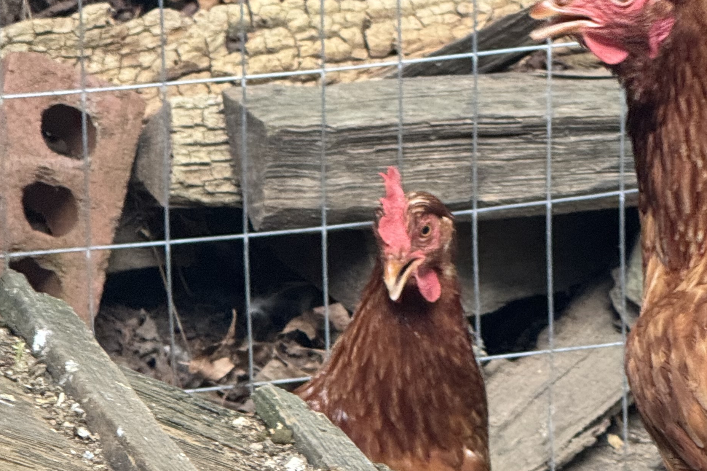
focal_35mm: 271
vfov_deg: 5.0
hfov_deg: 7.6
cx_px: 507
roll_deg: -0.3
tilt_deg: -24.4
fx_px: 5322
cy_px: 598
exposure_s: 1/99
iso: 250
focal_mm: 15.66
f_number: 2.8
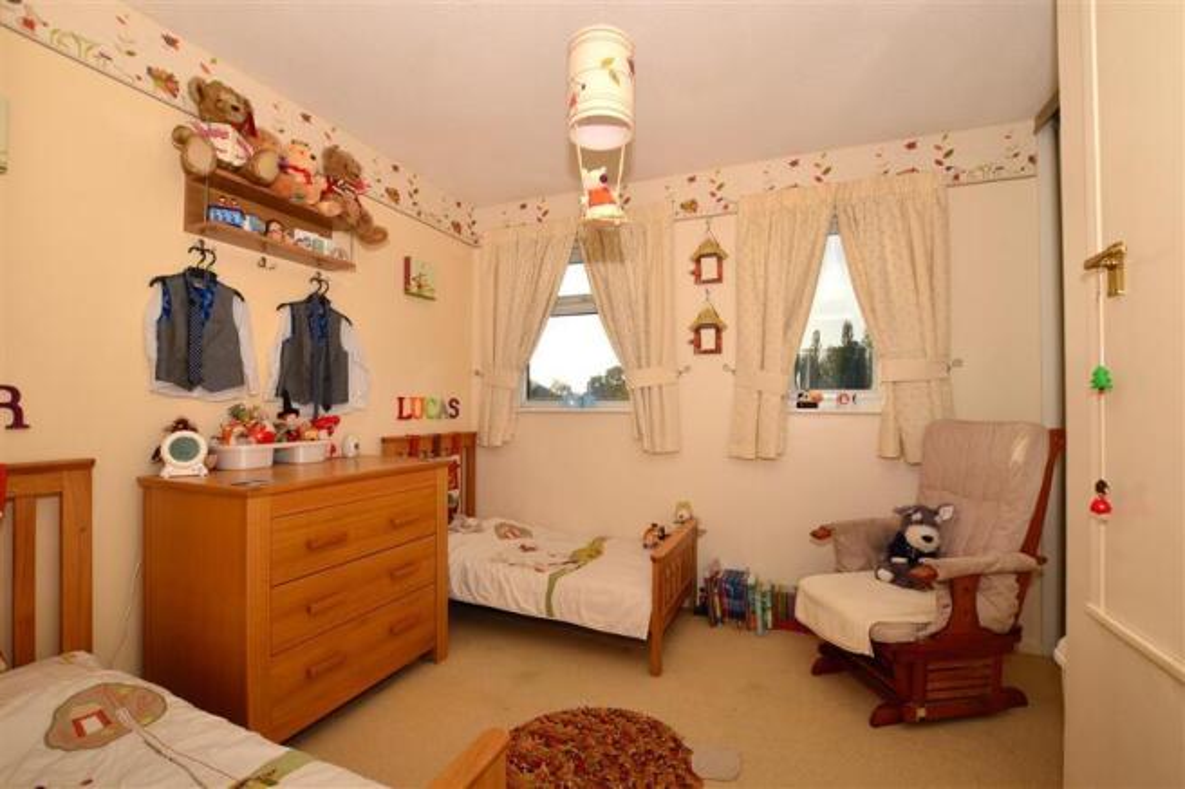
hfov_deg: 100.4
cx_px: 592
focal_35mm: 15
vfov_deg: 77.3
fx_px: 494
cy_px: 394
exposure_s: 1/200
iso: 200
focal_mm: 10
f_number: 9
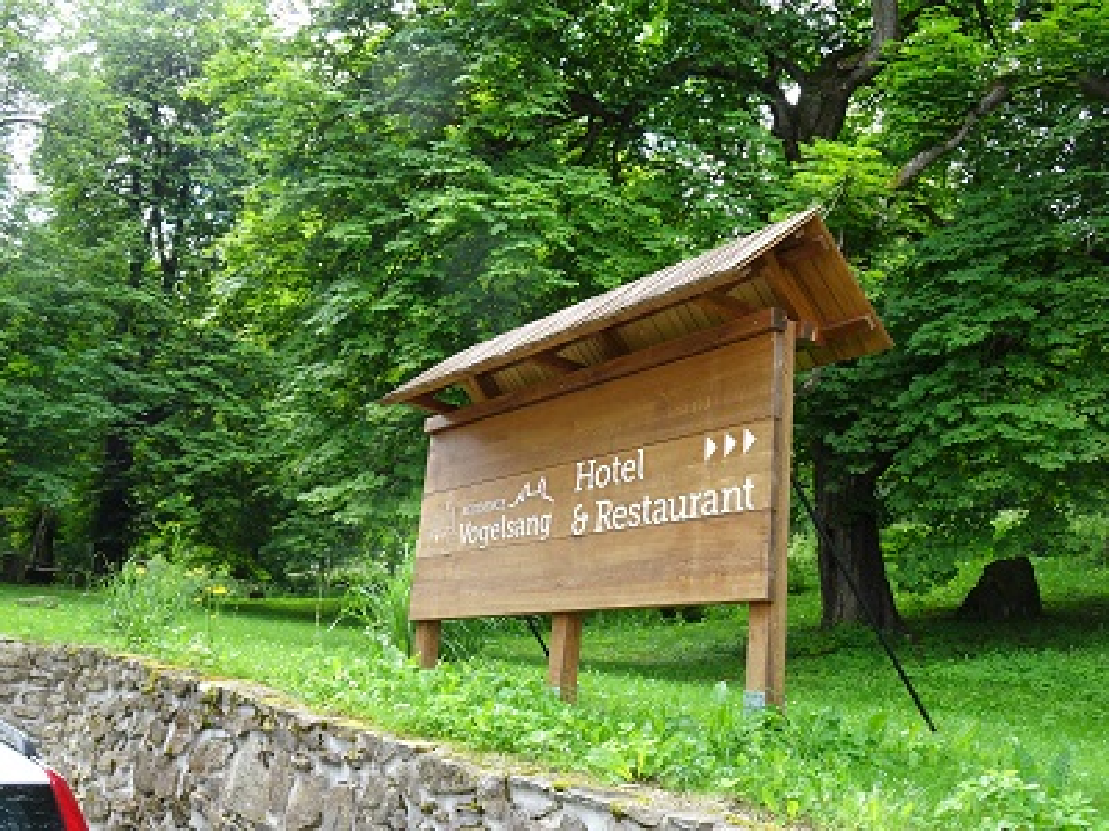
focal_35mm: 35
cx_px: 554
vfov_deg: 40.7
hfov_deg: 52.6
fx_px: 1121
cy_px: 416
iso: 80
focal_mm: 5.98
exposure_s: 1/60
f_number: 4
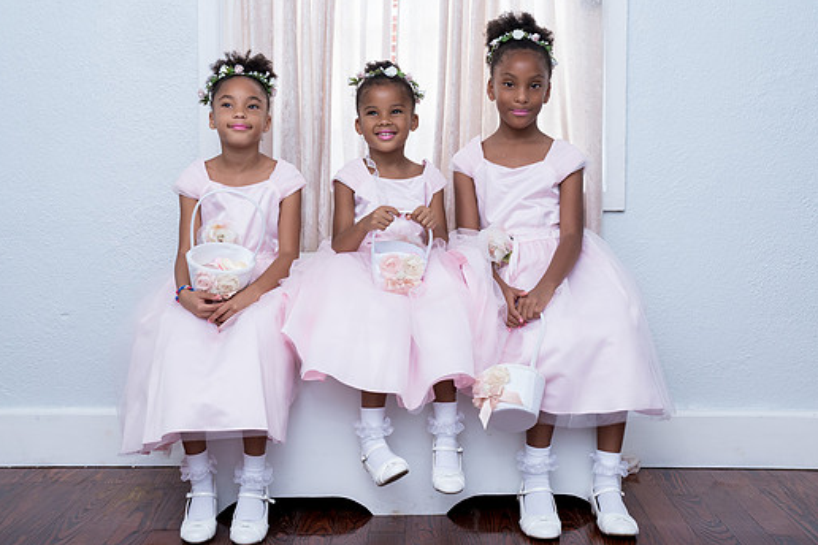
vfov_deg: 26.0
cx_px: 413
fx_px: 1181
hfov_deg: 38.2
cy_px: 247
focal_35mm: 52
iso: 1250
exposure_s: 1/160
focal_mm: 39
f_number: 6.3
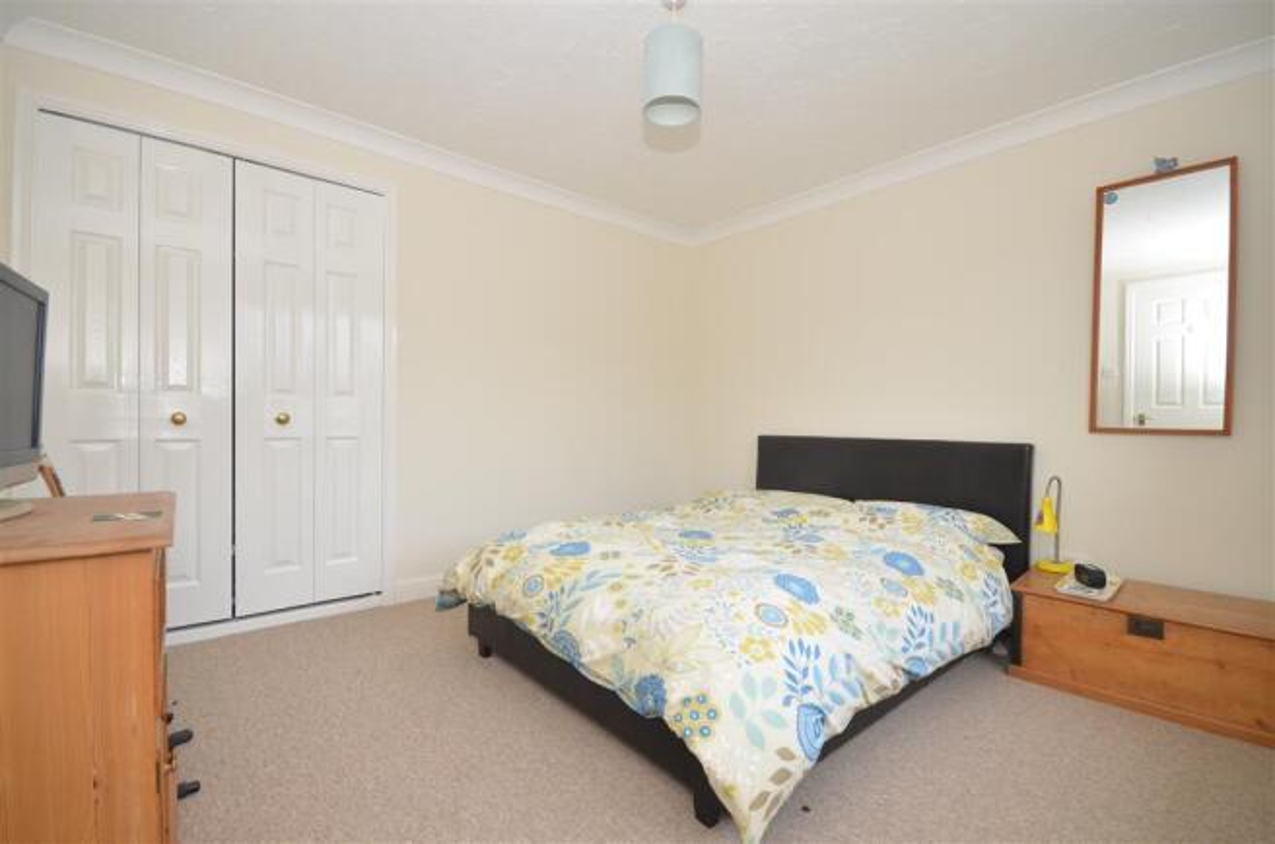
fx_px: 530
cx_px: 638
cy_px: 422
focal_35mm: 15
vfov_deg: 77.0
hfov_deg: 100.5
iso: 640
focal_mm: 10
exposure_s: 1/20
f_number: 8
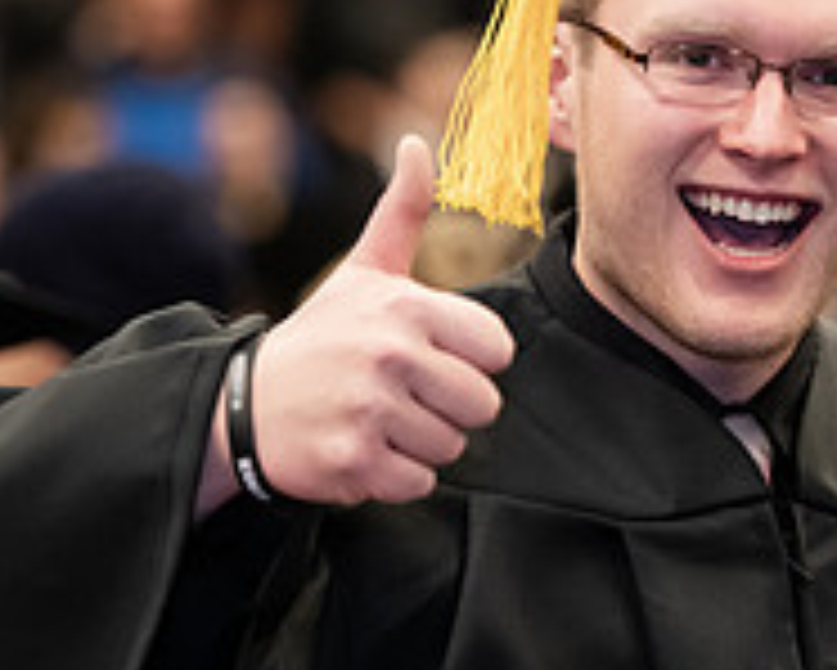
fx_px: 9443
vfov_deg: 4.1
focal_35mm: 381
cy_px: 492
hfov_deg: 5.1
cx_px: 1012
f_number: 3.2
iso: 2000
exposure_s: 1/200
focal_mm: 130
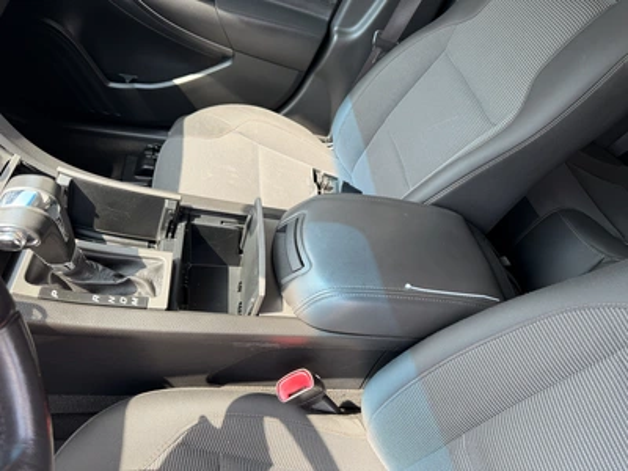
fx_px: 435
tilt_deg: -49.4
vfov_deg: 56.8
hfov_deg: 71.6
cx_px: 314
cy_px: 236
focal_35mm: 24
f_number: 1.78
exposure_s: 1/146
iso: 64
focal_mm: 6.76
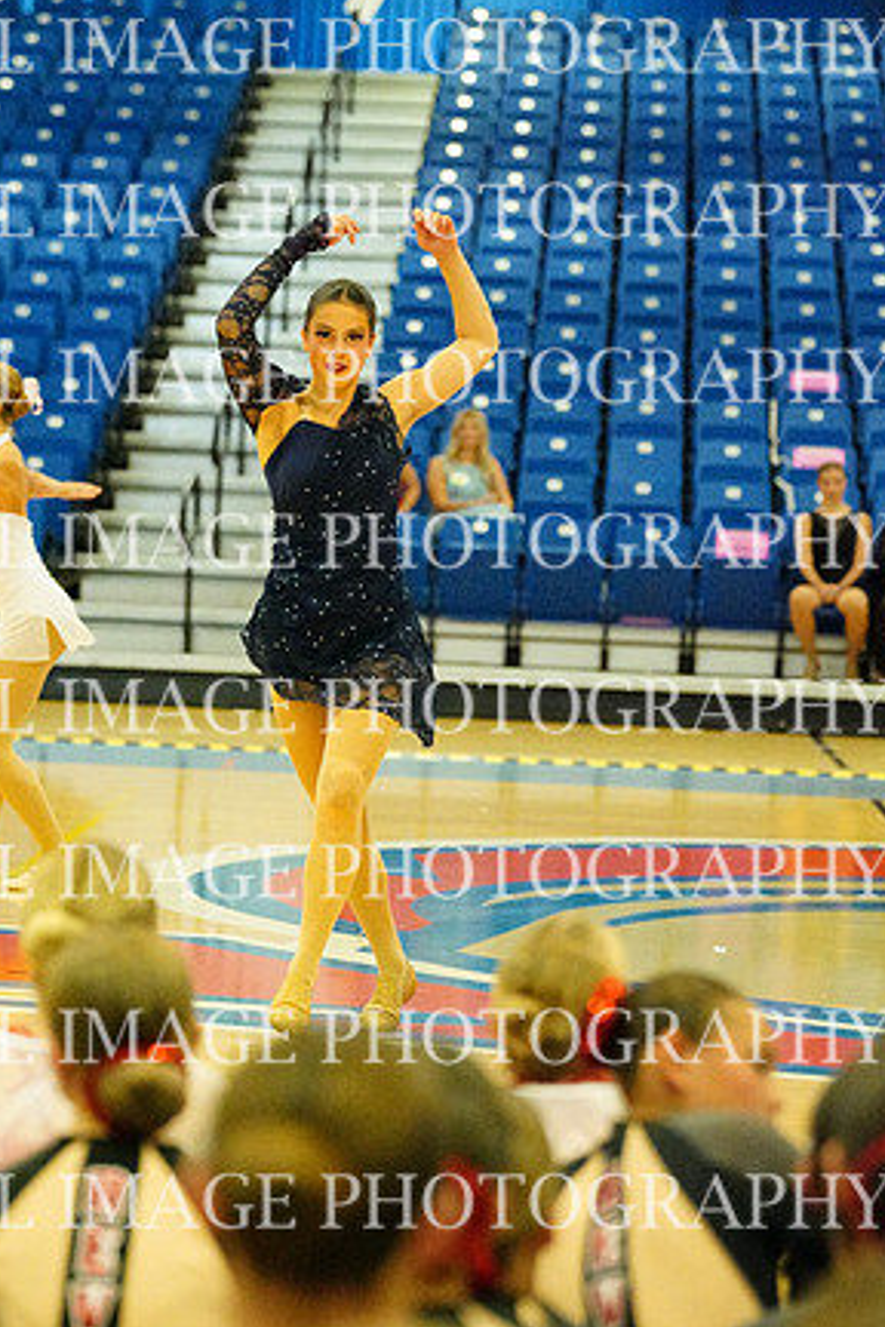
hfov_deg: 10.6
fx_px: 4757
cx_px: 300
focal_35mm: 129
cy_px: 624
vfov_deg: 15.9
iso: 25600
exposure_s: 1/1600
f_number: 2.8
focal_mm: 96
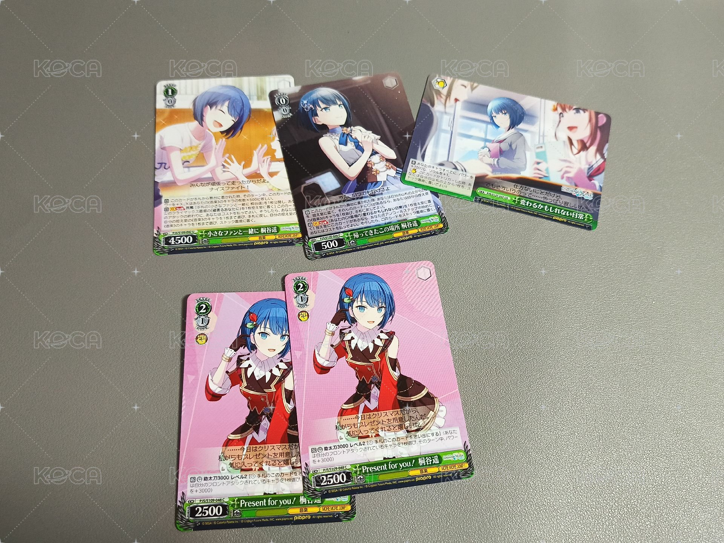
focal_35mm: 29
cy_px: 272
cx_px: 362
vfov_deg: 48.2
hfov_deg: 61.7
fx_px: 607
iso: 800
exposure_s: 1/60
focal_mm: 5.24
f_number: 1.75
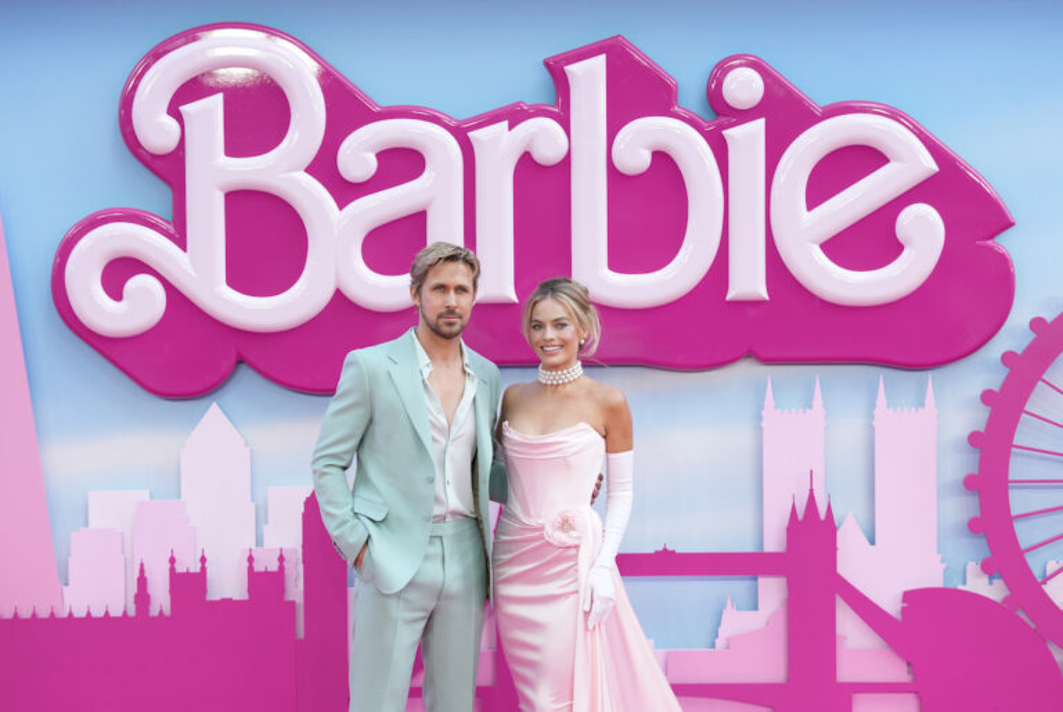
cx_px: 532
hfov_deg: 25.6
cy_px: 356
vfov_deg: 17.3
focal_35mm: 79
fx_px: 2335
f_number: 4
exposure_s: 1/500
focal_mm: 79
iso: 500
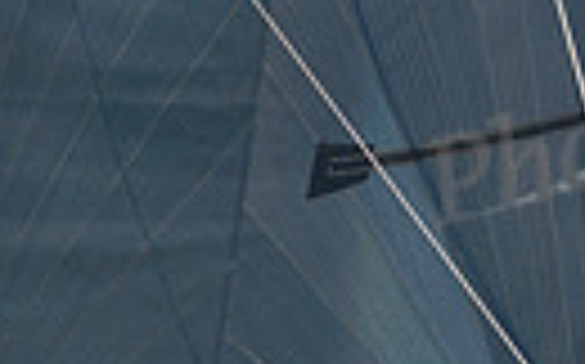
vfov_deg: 4.1
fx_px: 5066
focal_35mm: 318
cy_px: 820
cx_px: 198
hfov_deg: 6.6
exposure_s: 1/640
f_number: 5
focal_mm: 70
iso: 200
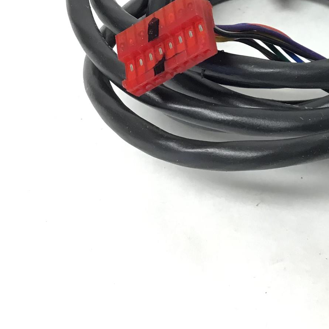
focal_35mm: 70
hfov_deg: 24.1
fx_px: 753
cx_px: 280
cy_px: 19
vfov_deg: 23.8
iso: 64
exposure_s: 1/30
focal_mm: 3.3
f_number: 2.4
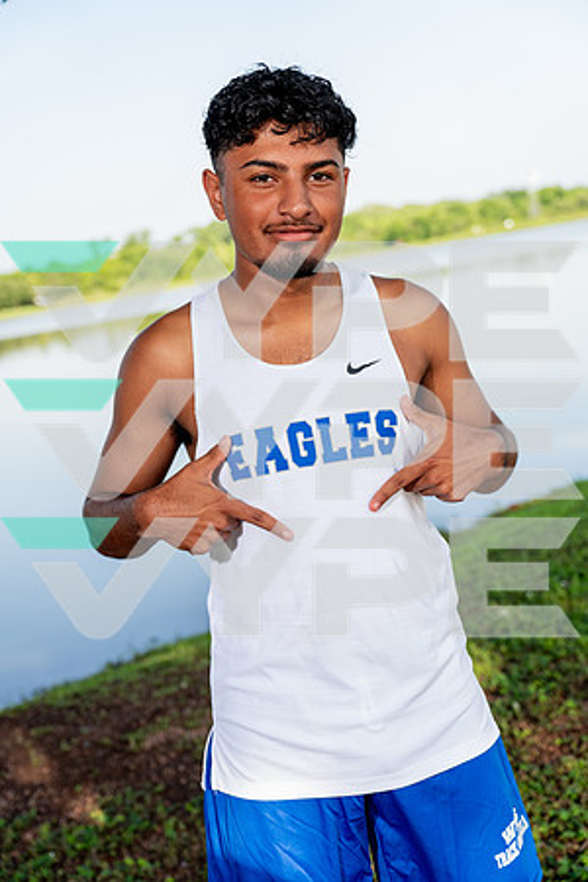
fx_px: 1176
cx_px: 294
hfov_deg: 28.1
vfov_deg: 41.1
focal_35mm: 48
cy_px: 441
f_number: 4
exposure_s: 1/250
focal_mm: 48
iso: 100
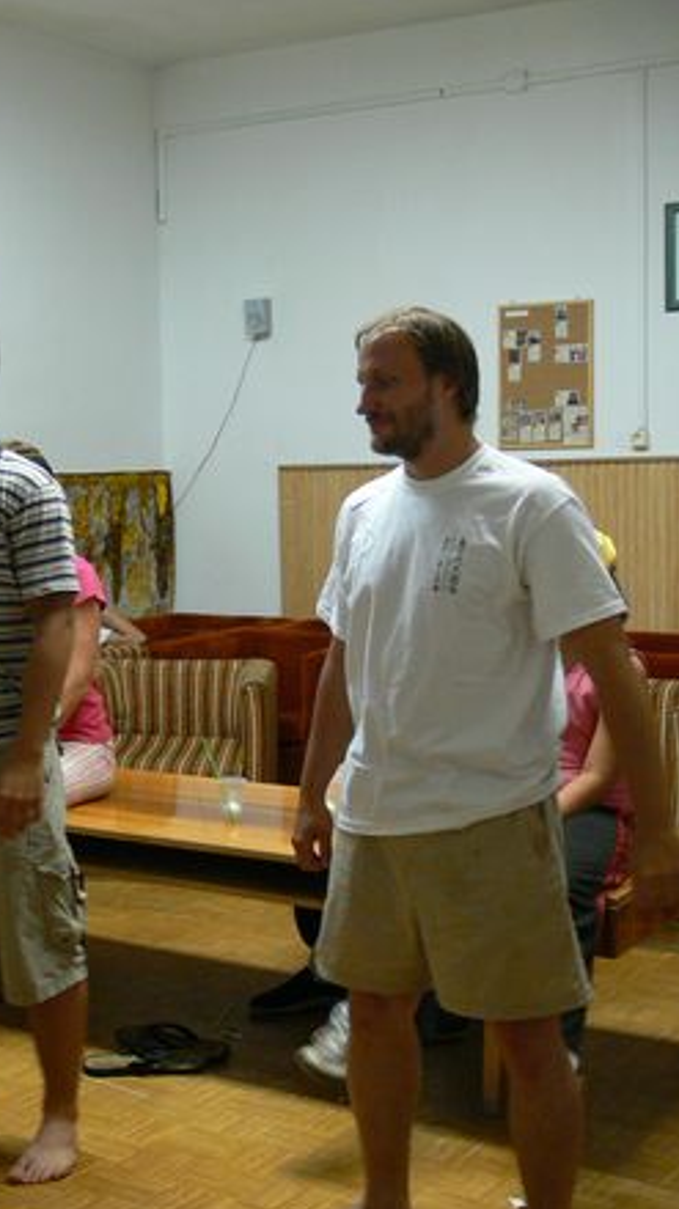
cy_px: 610
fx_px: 1667
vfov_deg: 39.9
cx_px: -143
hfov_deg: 21.3
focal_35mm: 52
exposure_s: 1/15
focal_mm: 7.4
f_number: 2.8
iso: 200
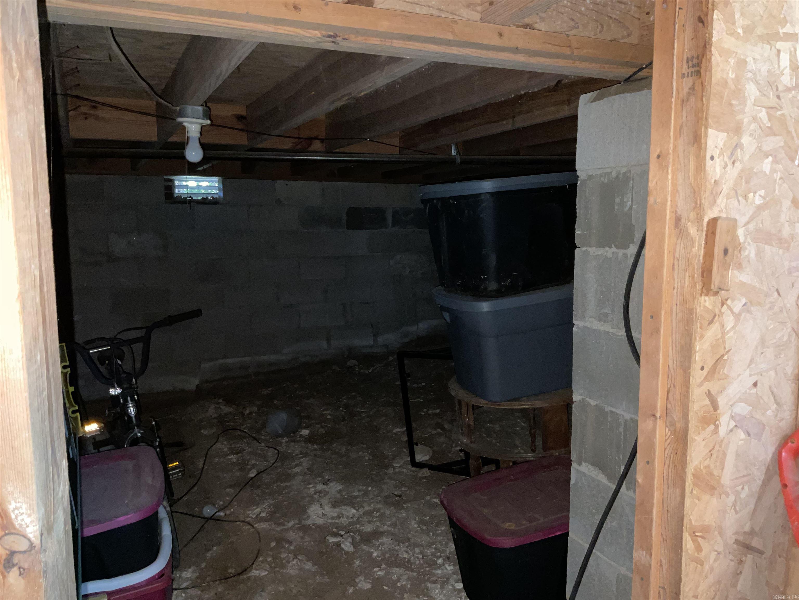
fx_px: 669
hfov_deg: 61.7
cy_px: 300
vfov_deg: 48.2
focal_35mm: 29
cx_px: 400
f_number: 1.8
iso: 80
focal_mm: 3
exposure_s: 1/16
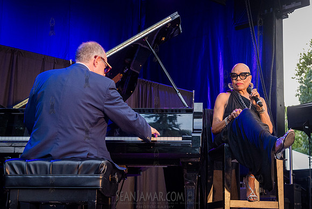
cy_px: 103
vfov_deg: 20.4
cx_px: 182
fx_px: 578
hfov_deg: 30.2
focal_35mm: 67
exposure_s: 1/400
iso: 2500
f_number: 4
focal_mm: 52
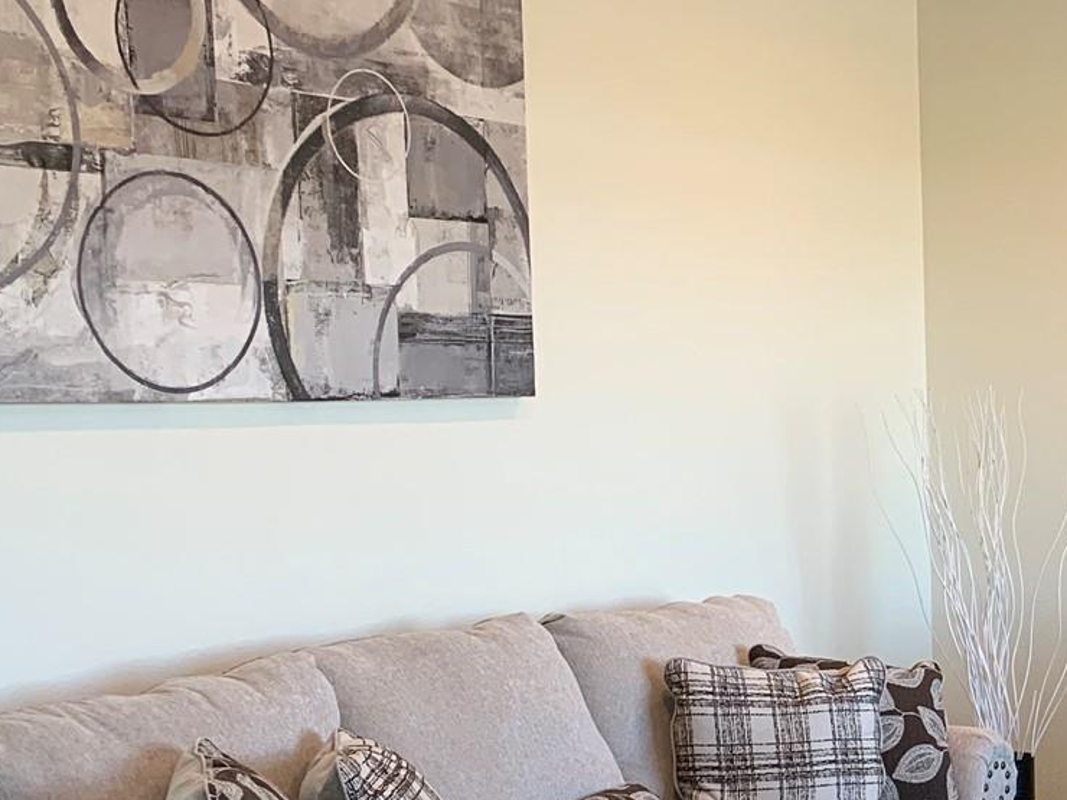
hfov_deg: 24.2
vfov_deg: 20.2
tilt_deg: -7.0
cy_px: 667
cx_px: 1328
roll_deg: +0.3
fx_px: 2219
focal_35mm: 72
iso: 64
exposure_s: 1/60
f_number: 1.8
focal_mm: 4.25
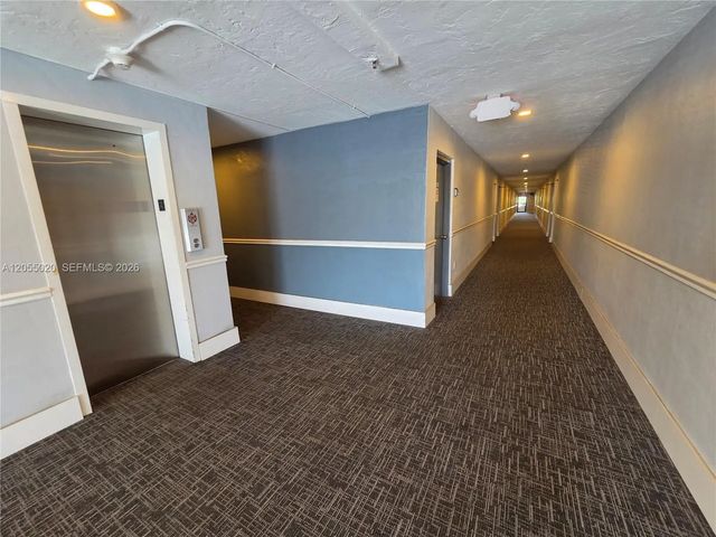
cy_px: 268
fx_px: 269
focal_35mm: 13
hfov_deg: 106.2
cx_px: 358
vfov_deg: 89.9
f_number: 2.2
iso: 640
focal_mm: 2.2
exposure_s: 1/60
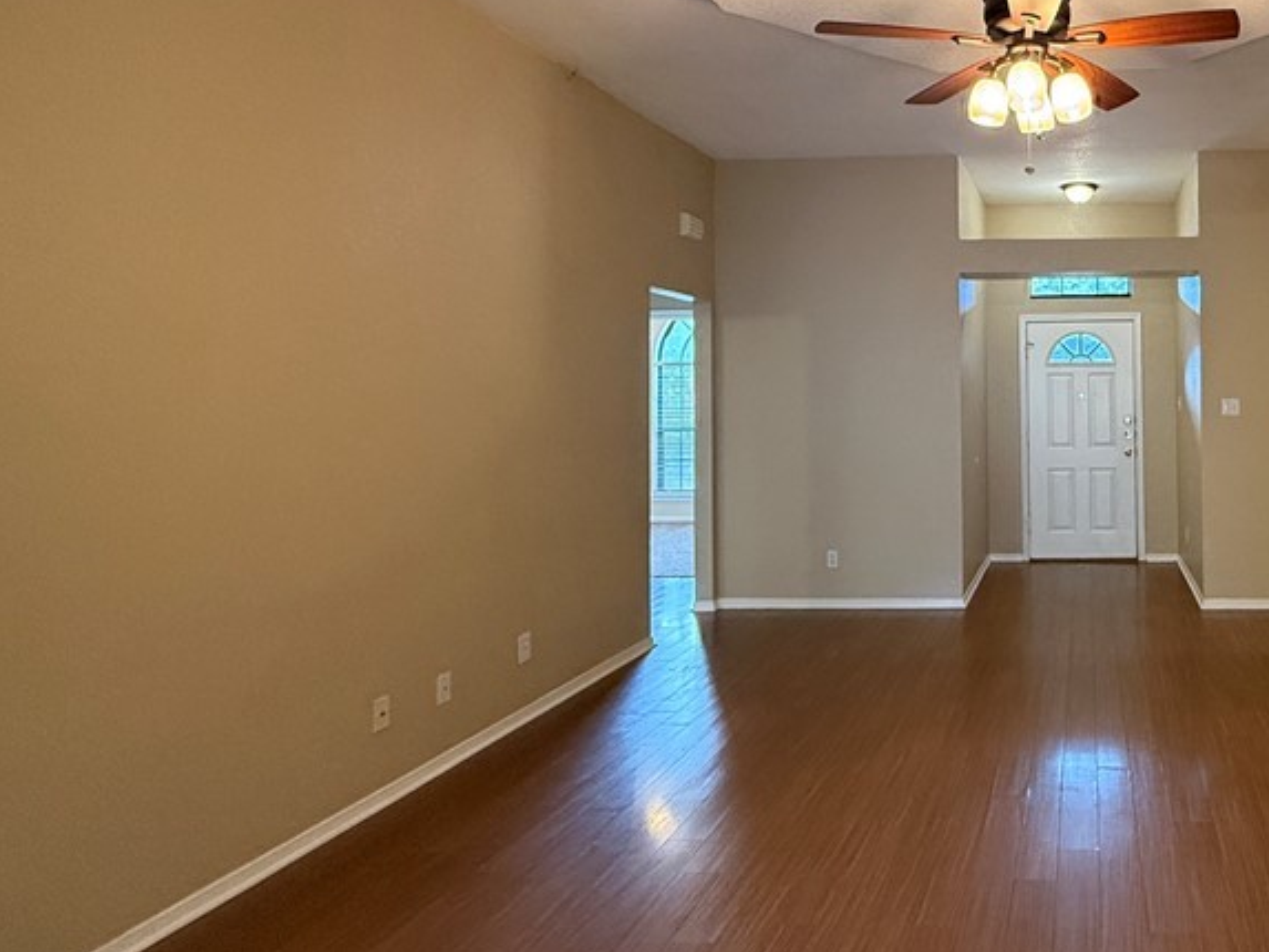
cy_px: 361
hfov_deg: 62.1
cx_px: 1056
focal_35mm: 25
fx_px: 917
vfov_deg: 54.3
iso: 500
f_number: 2.2
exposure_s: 1/60
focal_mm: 2.22
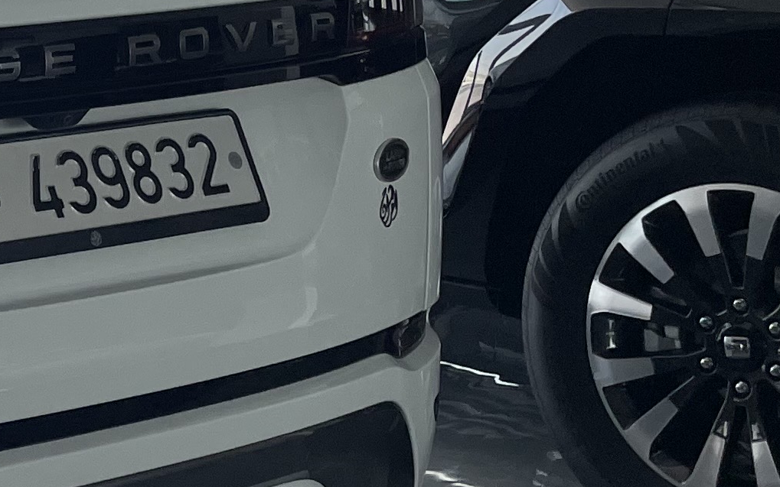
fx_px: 2317
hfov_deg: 17.0
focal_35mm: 109
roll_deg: +0.4
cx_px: -452
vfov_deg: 12.0
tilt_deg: -9.9
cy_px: 167
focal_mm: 4.2
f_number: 1.6
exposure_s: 1/979
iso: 32
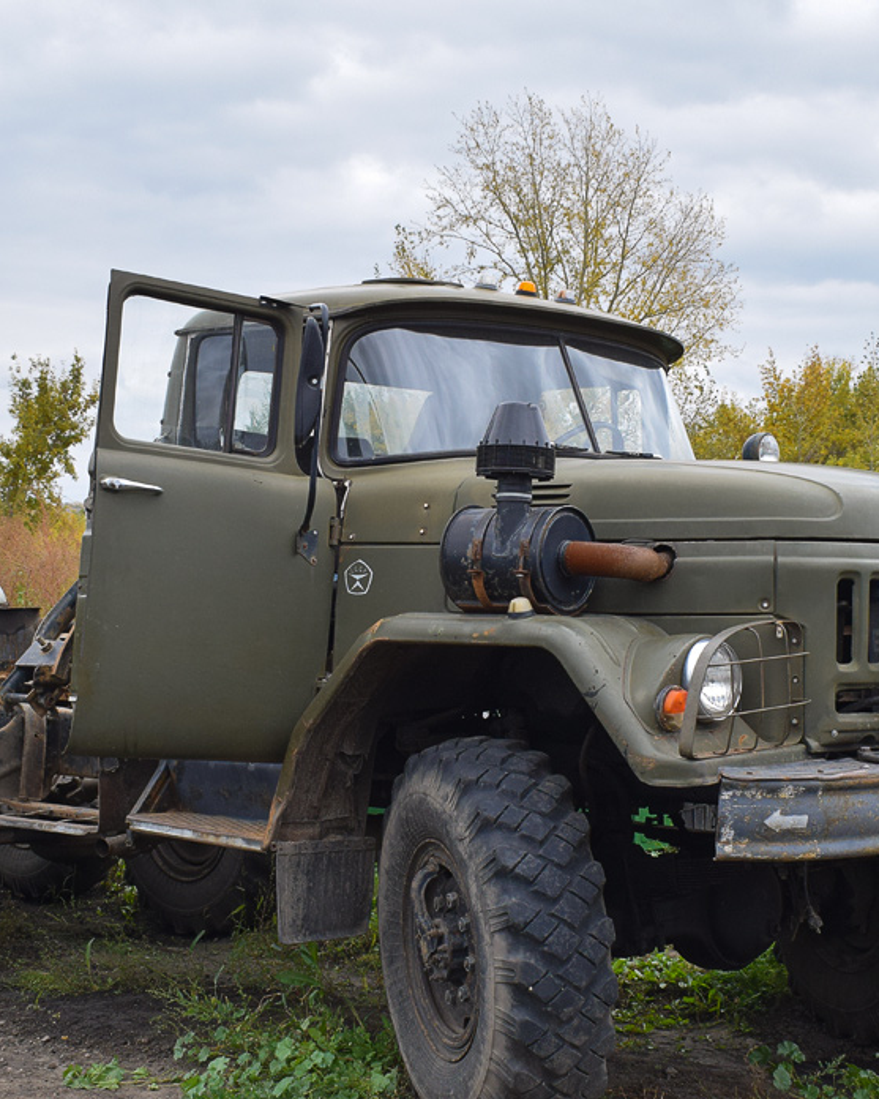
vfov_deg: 33.7
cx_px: 415
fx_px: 1814
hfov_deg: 27.2
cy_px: 581
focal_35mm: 56
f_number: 7.1
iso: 400
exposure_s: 1/200
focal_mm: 23
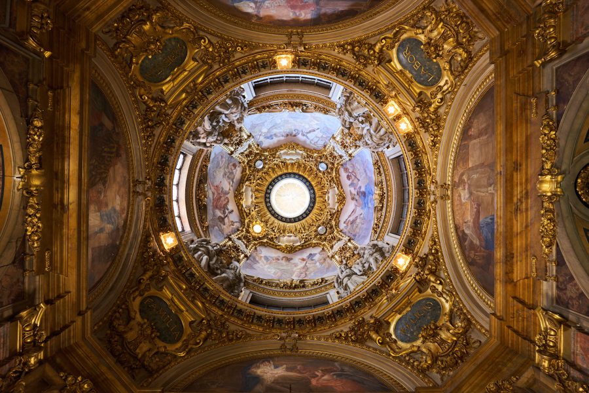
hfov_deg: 81.2
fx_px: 344
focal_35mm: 21
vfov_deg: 59.5
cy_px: 196
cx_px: 294
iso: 400
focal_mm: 21
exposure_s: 1/3
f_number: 4
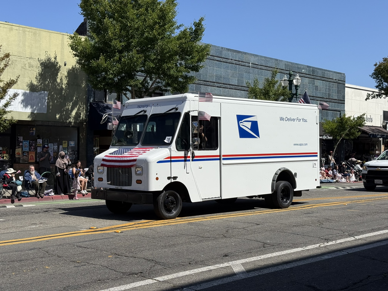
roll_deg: -1.1
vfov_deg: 30.3
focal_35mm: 48
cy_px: 146
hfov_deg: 39.7
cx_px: 194
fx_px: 538
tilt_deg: +1.0
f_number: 1.78
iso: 64
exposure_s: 1/6536
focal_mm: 6.76
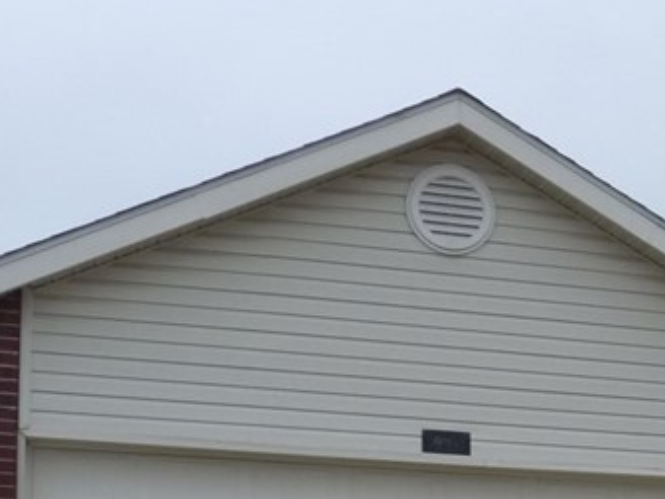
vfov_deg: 15.7
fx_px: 1691
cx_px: 730
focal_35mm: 88
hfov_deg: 21.1
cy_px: 704
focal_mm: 4.8
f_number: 4
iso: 125
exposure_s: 1/100
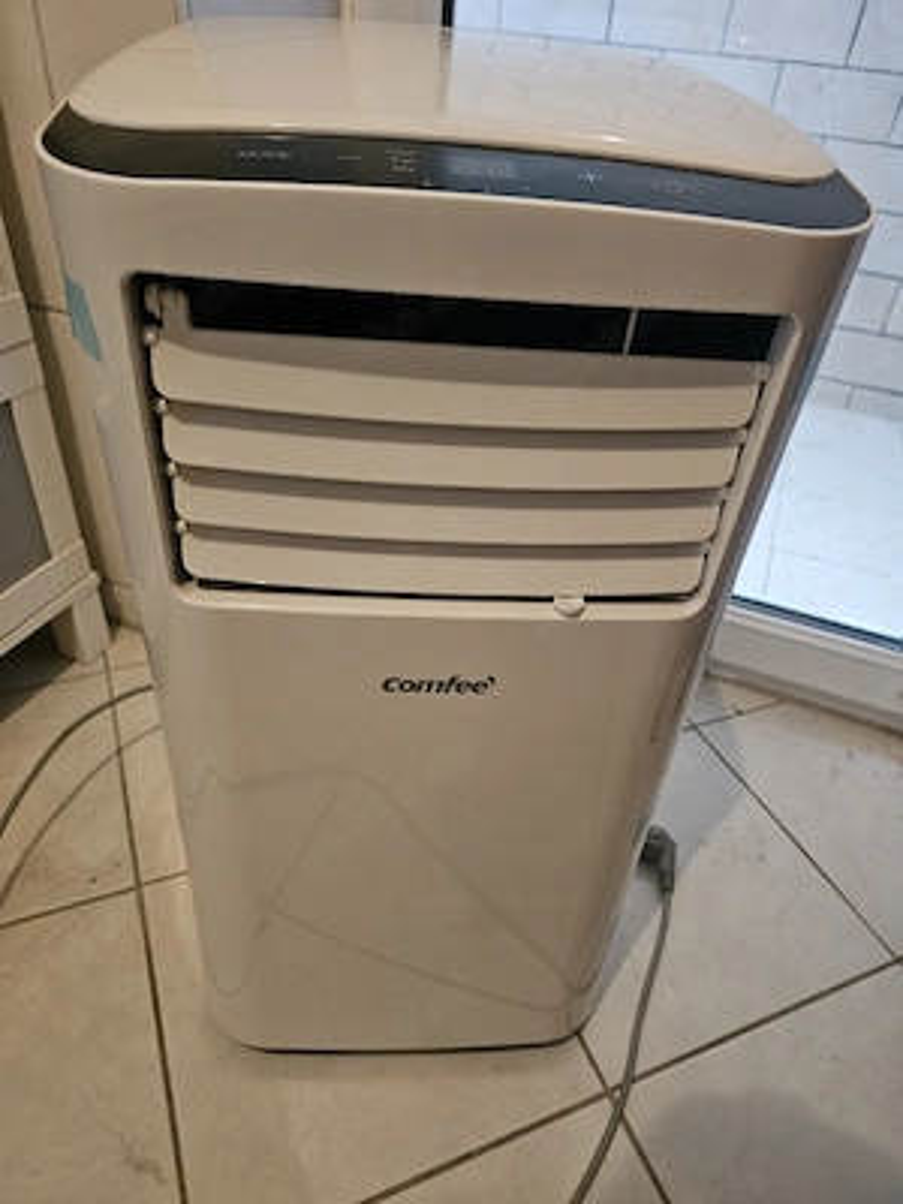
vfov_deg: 73.9
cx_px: 452
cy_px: 602
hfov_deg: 58.9
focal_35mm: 23
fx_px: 800
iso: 800
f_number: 1.7
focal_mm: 6.3
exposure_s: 1/50.3
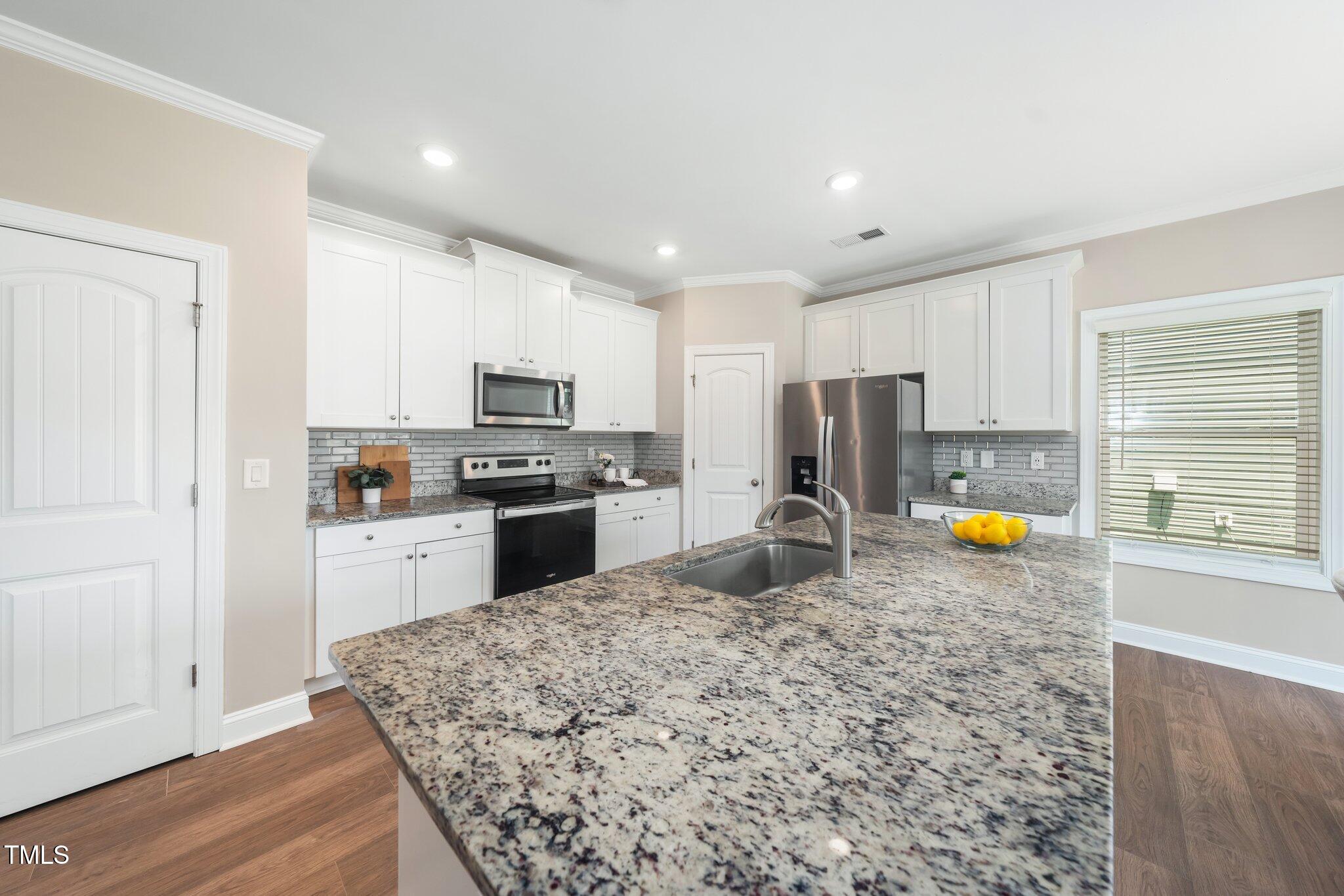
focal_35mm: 12
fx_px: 448
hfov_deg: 112.6
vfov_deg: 90.0
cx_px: 672
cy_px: 448
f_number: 7.1
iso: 640
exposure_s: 1/13
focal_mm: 12
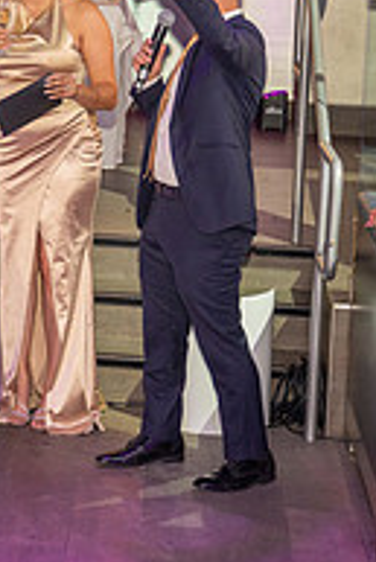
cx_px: -332
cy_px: 57
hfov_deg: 9.2
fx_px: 2205
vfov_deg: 14.4
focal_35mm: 141
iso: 1000
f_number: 4
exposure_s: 1/125
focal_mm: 47
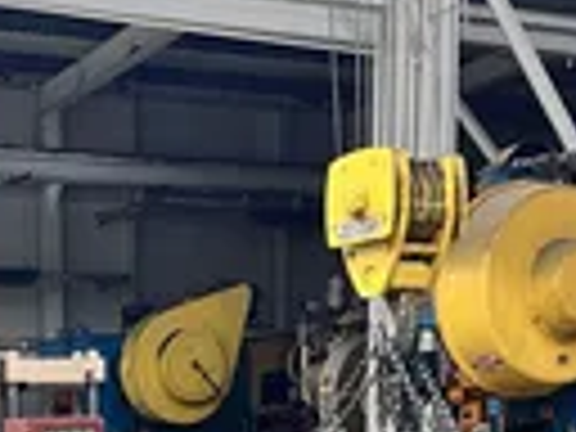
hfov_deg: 23.4
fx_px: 1348
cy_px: 608
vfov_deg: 16.8
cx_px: 40
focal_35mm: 81
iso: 160
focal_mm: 5.7
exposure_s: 1/60
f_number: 1.5
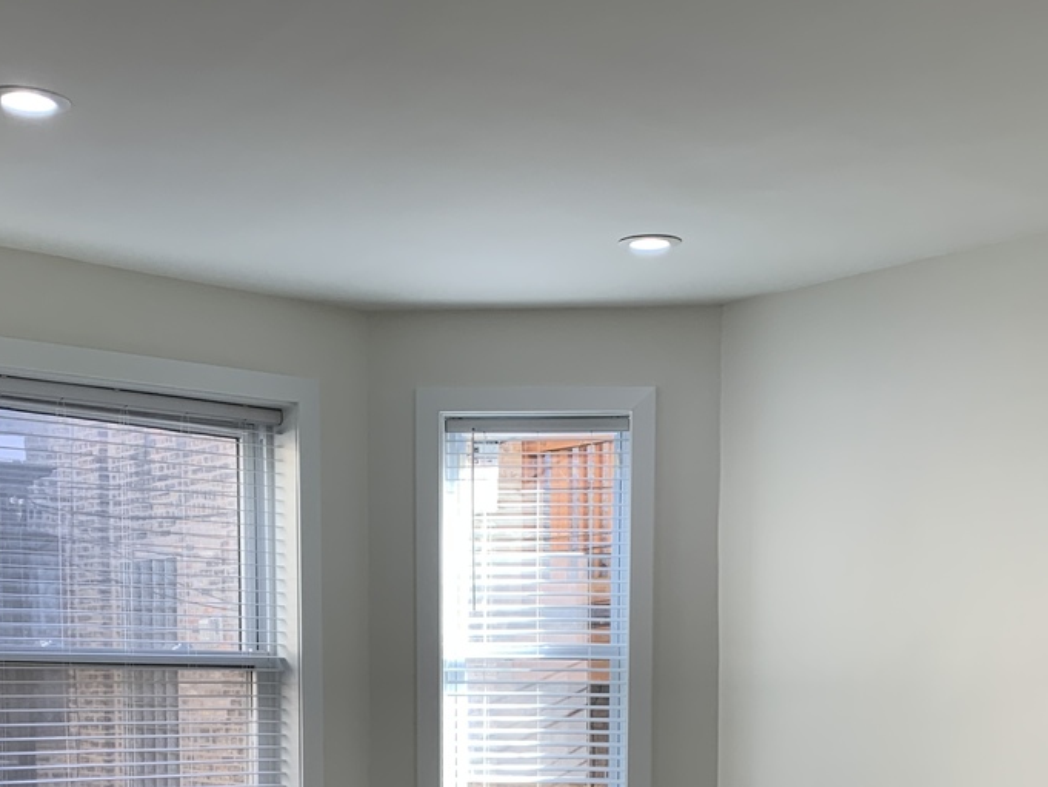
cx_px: 522
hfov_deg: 34.9
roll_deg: -0.3
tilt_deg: -3.0
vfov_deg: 25.1
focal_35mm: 55
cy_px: 816
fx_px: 1665
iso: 40
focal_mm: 4.25
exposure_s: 1/120
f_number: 1.8
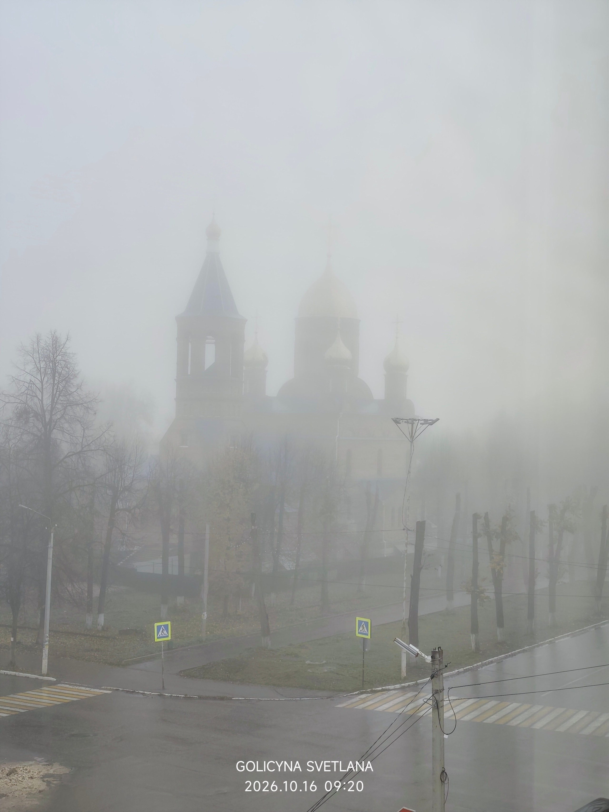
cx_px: 304
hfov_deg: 31.5
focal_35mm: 46
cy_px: 406
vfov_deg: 41.2
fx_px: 1079
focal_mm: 6.19
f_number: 1.65
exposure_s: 1/162
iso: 50
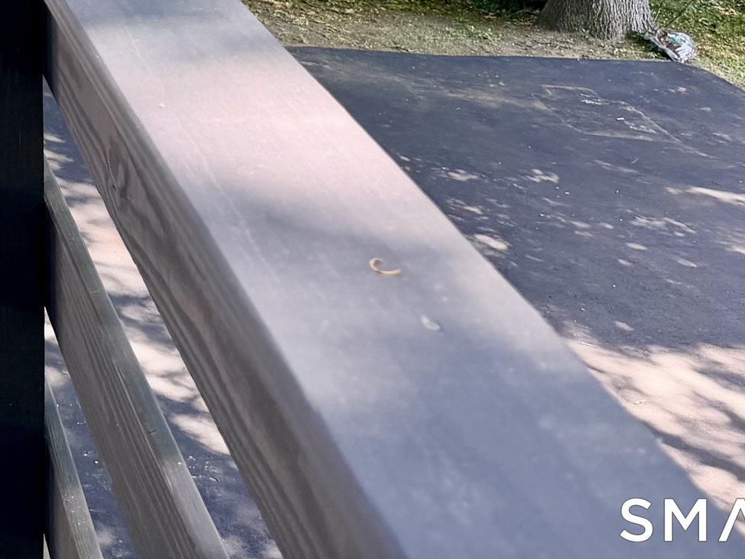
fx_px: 1614
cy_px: -314
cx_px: -198
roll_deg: +1.3
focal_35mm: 75
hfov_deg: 23.3
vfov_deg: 17.4
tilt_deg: -6.1
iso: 80
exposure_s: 1/280
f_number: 1.78
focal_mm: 6.76
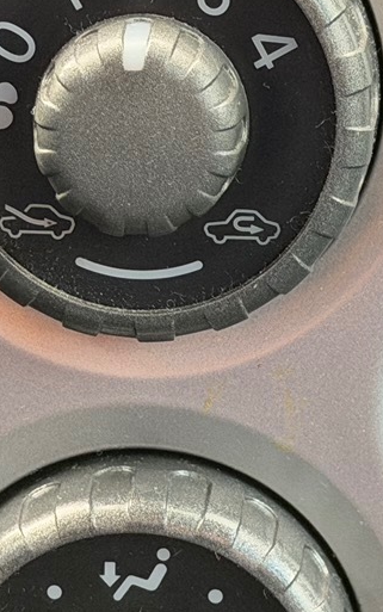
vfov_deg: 10.4
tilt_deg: -25.0
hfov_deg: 6.6
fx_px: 3337
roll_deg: -0.8
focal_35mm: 200
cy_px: 488
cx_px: 148
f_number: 1.78
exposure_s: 1/122
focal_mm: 6.76
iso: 125
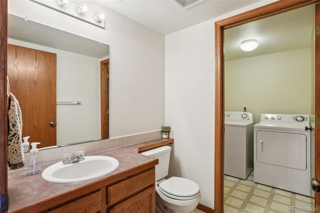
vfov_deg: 72.0
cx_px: 160
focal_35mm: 16
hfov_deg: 95.0
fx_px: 147
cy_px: 106
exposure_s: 1/30
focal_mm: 11
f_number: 8
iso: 400
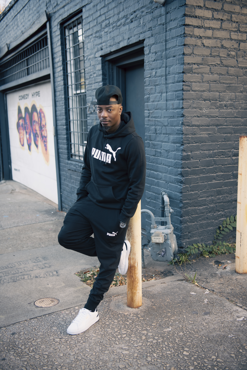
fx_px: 411
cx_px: 124
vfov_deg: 48.4
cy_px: 185
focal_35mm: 40
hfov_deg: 33.4
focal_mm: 40
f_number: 2.8
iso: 400
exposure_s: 1/400
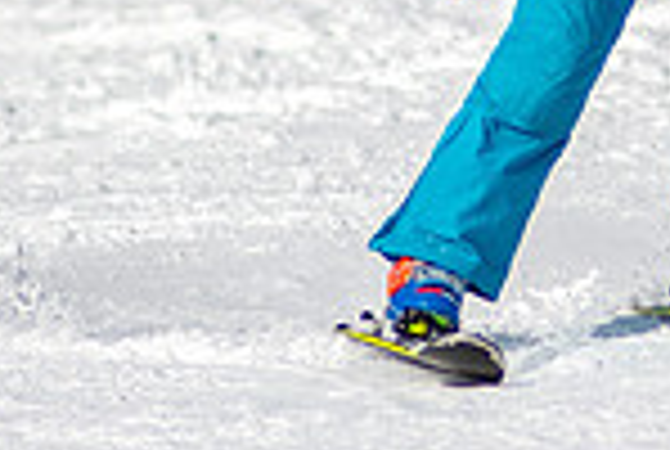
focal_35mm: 2111
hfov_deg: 1.0
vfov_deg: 0.7
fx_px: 39366
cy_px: -16
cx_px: 568
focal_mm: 300
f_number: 2.8
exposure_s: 1/6400
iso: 100
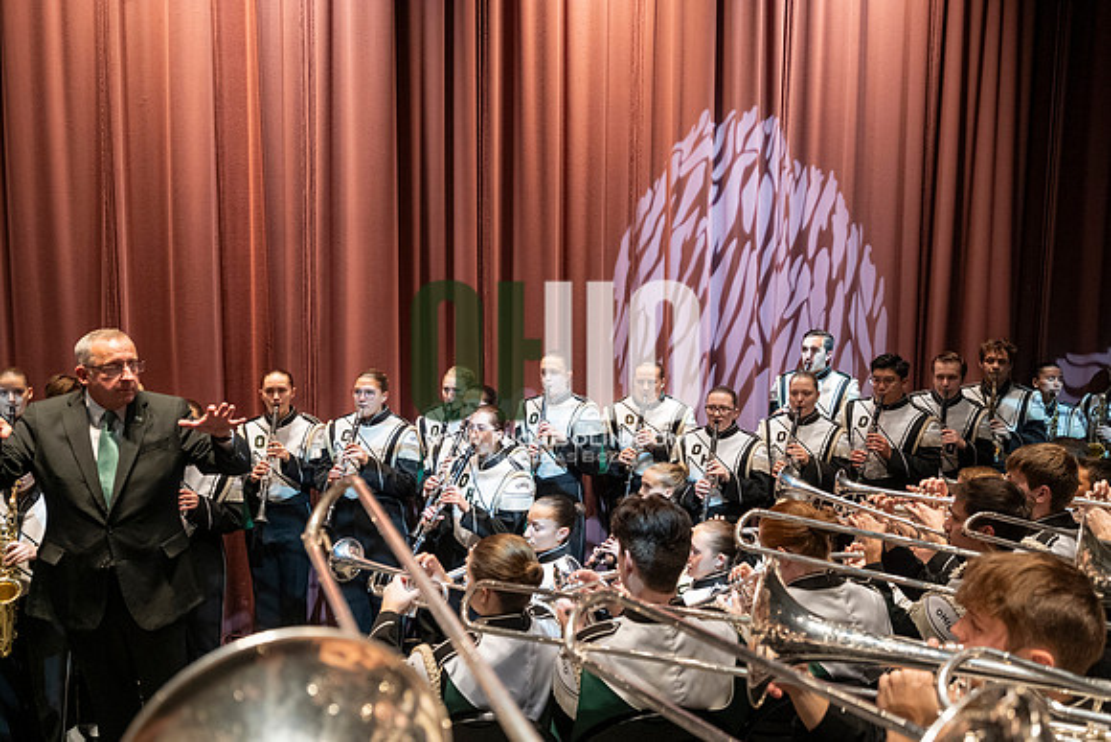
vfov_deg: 43.6
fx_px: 926
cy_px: 371
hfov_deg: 61.9
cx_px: 556
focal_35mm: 30
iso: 1600
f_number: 4
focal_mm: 30
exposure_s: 1/500
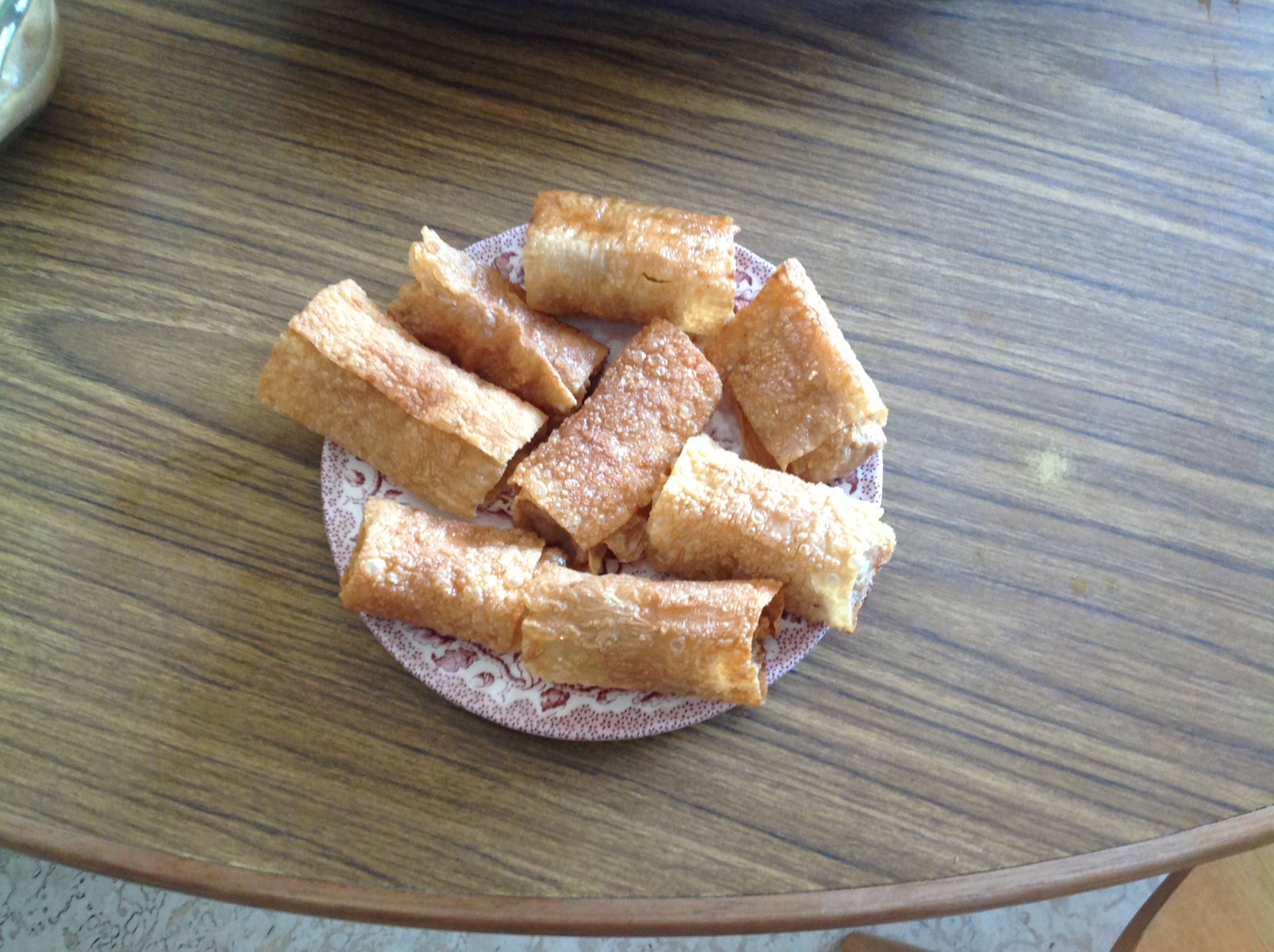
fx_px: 1286
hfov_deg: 52.7
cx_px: 637
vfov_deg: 40.6
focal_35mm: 35
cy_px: 476
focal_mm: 4.28
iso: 160
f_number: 2.4
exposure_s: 1/15
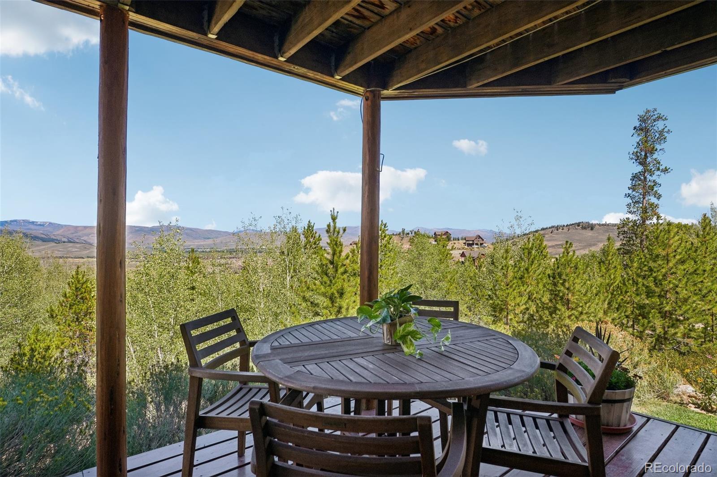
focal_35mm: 20
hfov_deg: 85.4
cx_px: 358
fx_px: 388
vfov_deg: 63.2
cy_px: 238
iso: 100
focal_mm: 13
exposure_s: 1/250
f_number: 8
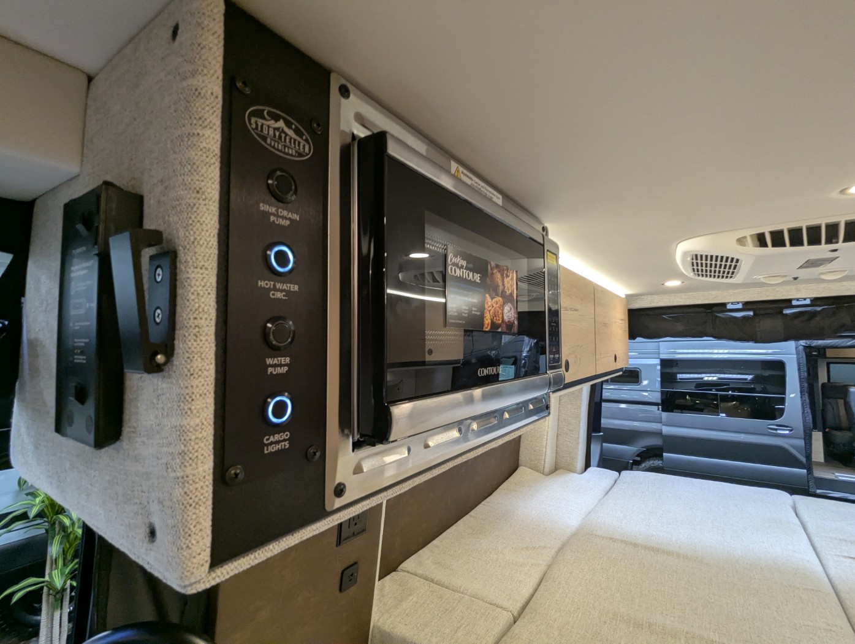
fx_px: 396
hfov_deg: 94.4
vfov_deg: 78.2
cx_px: 428
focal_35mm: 16
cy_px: 322
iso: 124
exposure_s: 1/60
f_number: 2.2
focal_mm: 2.35
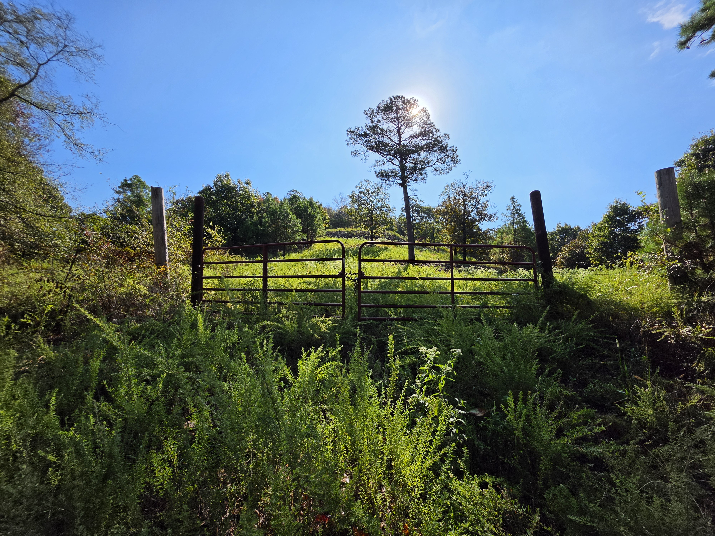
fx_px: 269
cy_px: 268
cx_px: 358
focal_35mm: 13
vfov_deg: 89.9
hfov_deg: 106.2
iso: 32
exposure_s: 1/3409
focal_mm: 2.2
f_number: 1.9
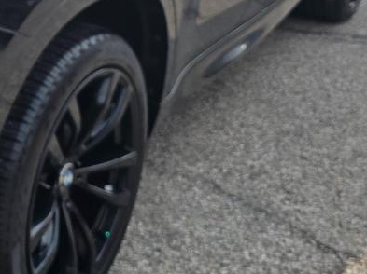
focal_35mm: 75
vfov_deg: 19.0
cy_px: -7
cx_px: -150
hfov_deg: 22.4
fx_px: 794
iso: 80
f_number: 1.7
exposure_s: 1/5017
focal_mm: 6.3
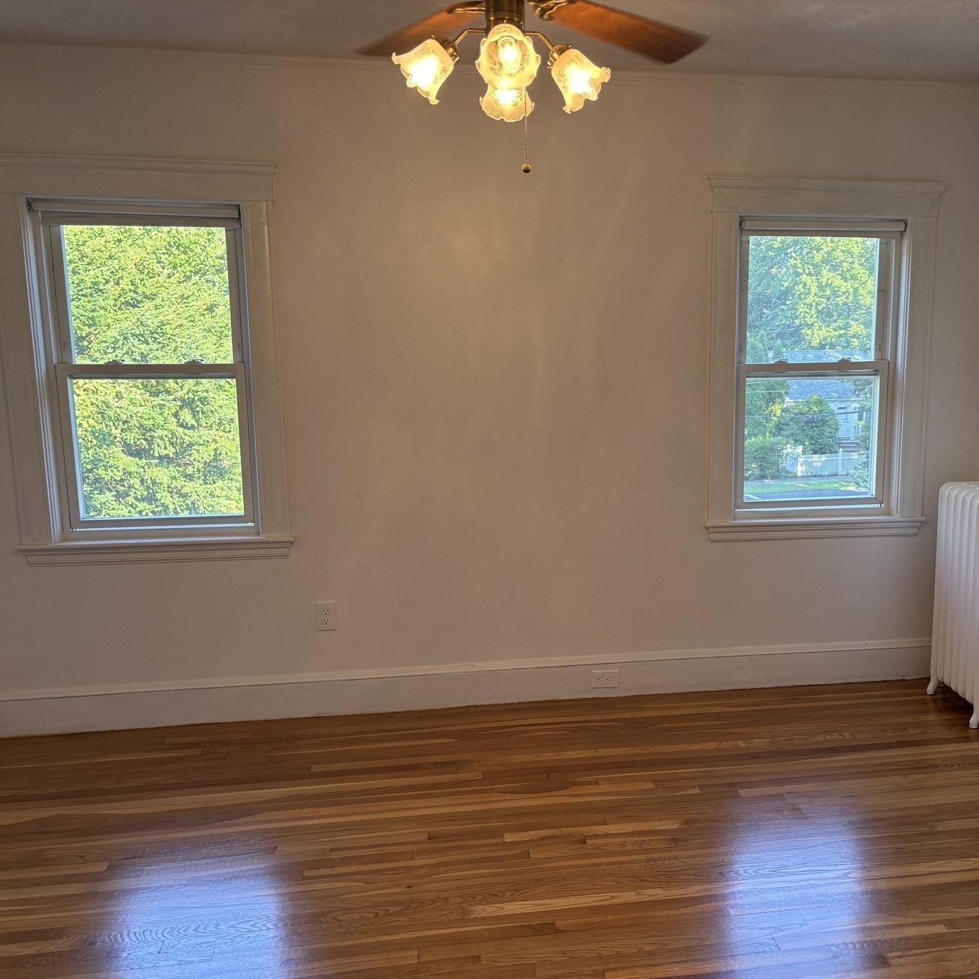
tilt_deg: -10.4
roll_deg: -0.1
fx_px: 992
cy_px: 493
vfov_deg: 52.5
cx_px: 609
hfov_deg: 52.0
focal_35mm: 31
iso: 64
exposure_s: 1/60
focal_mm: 5.96
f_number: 1.6
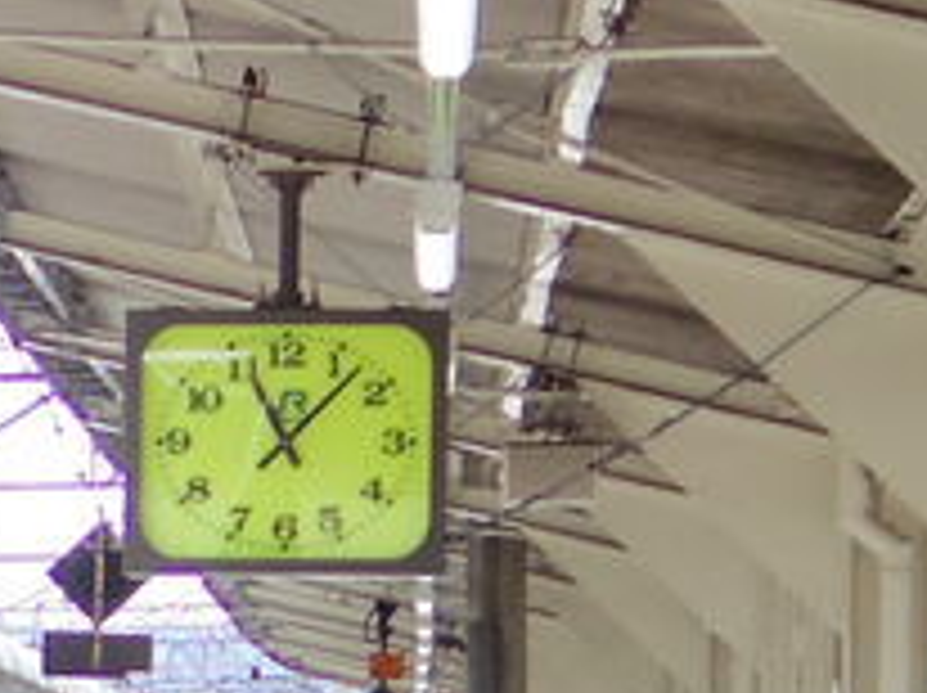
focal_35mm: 274
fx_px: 7329
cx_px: -864
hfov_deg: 7.0
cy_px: 1192
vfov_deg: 5.3
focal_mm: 8.5
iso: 250
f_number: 1.9
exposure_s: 1/2000
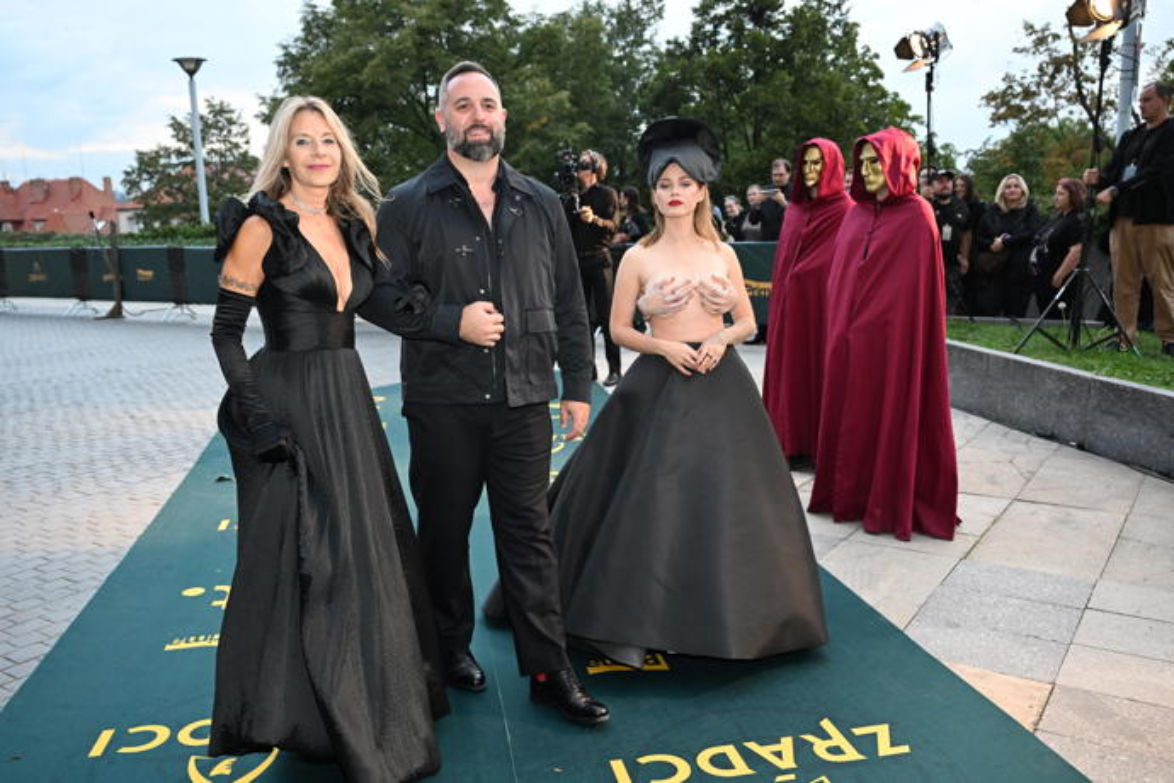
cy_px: 392
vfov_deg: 41.7
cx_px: 587
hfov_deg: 59.5
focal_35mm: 32
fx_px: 1027
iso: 2000
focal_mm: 31.5
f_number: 4.5
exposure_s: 1/250
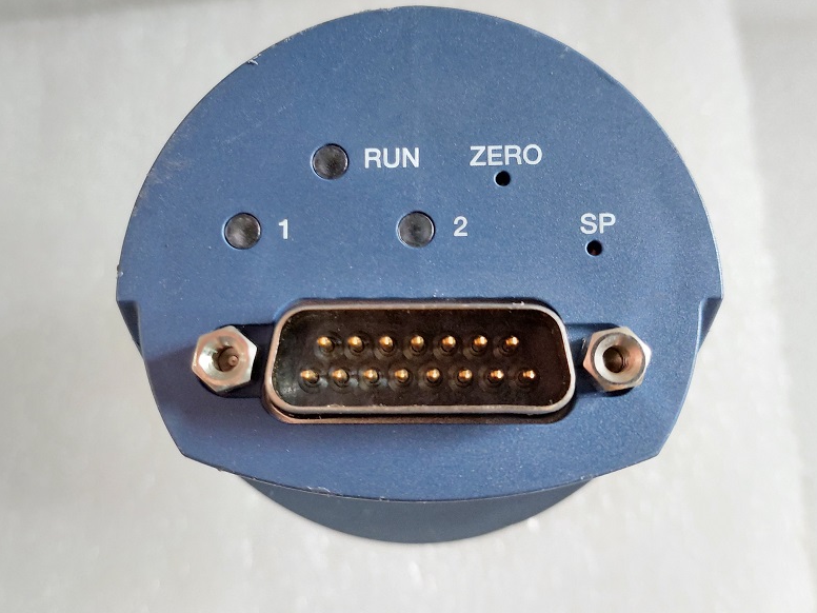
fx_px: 779
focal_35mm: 33
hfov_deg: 55.3
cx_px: 385
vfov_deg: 42.9
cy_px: 268
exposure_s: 1/25
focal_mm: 4.58
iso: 320
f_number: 2
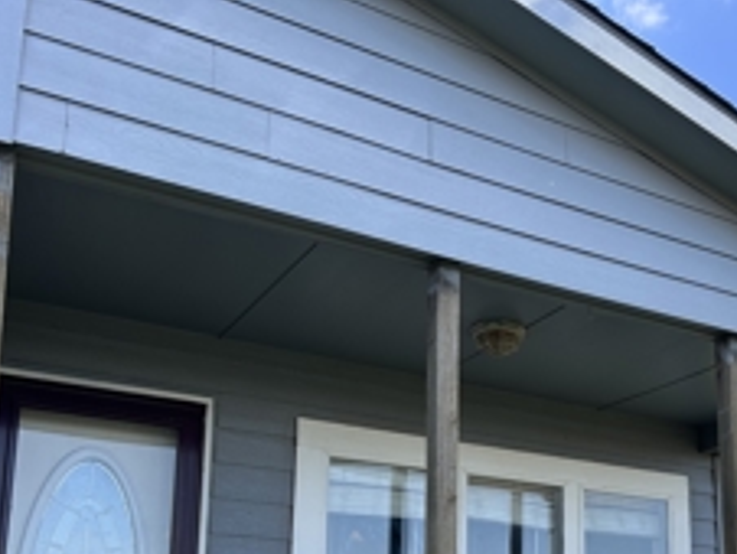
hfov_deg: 40.7
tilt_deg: +10.6
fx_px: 980
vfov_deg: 30.4
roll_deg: -0.2
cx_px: 489
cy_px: 486
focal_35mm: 46
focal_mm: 5.7
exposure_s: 1/887
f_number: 1.5
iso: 50
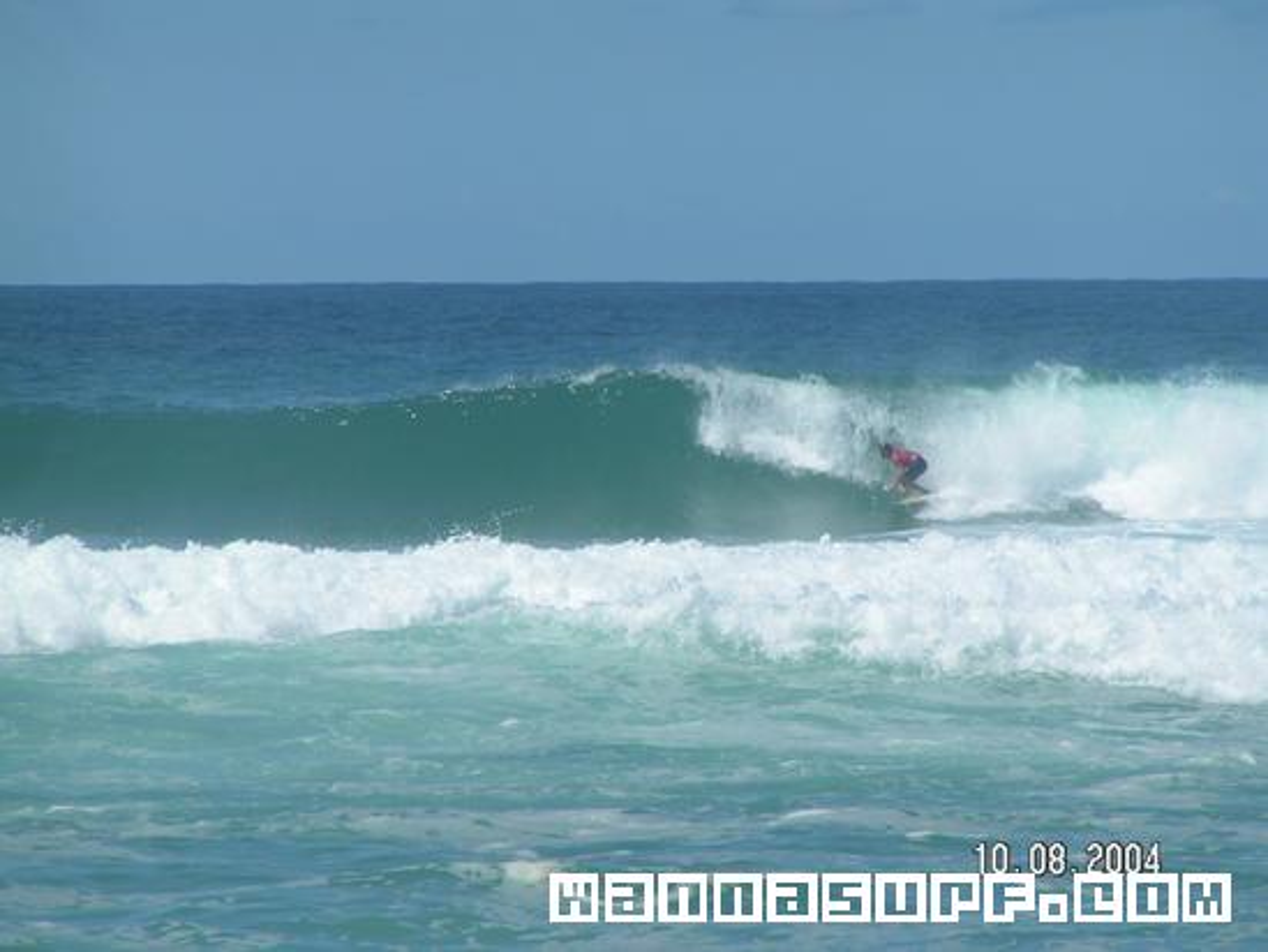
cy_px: 476
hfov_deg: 5.2
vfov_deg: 3.9
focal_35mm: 380
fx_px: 13923
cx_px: 634
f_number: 5
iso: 50
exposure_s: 1/1000
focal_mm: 58
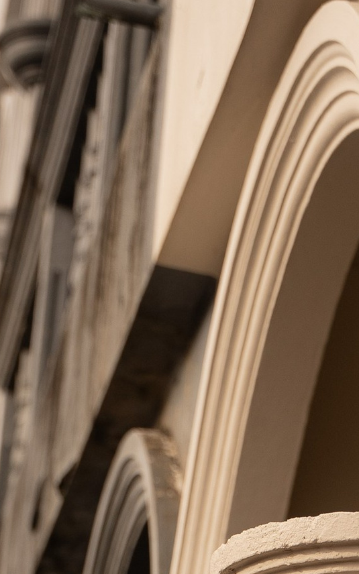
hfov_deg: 7.3
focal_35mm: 177
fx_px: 2771
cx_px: 578
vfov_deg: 11.2
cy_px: 943
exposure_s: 1/1000
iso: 125
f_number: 3.2
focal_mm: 38.7
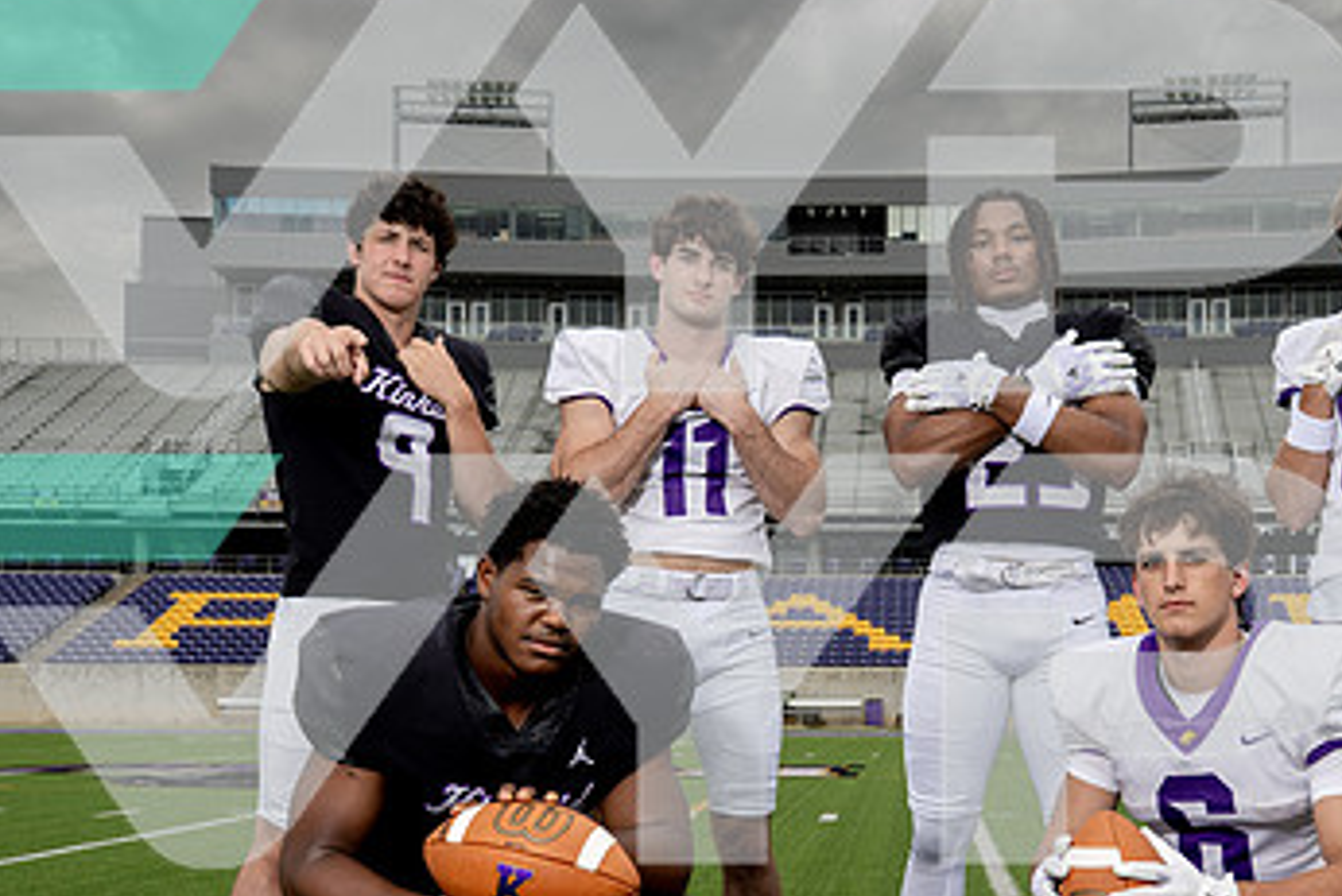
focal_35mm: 47
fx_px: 1753
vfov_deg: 28.3
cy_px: 661
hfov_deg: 41.5
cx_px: 865
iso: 100
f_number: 8
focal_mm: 28
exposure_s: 1/250
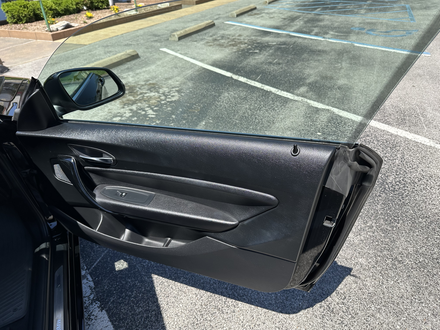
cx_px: 220
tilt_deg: -32.8
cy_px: 165
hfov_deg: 71.6
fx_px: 305
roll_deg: +2.7
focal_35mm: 24
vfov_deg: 56.8
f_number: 1.78
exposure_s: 1/2252
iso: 80
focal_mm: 6.86
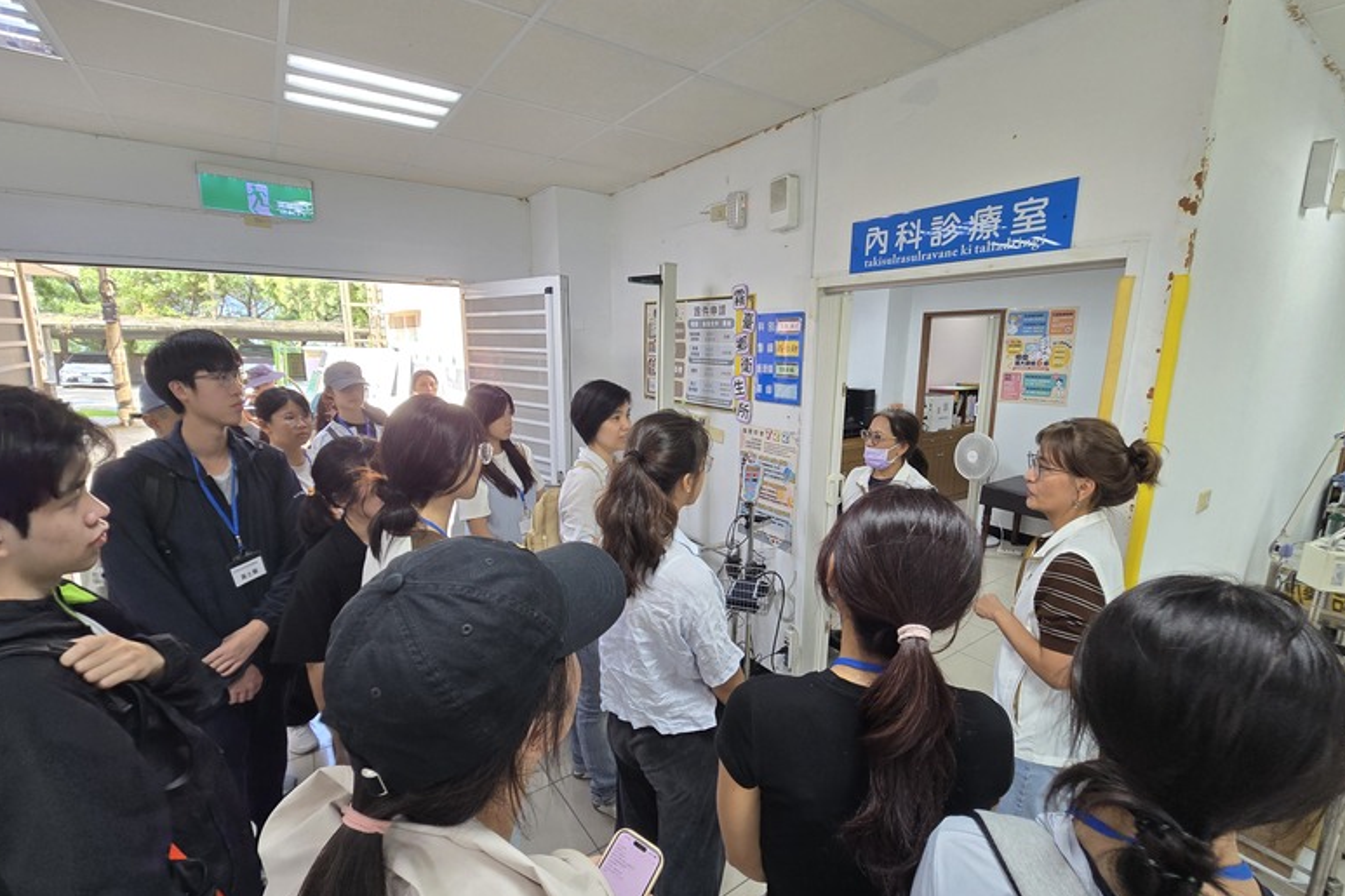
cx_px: 687
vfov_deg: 81.2
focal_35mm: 14
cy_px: 452
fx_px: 523
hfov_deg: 104.2
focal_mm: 2.2
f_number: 2.2
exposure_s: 1/60
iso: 100
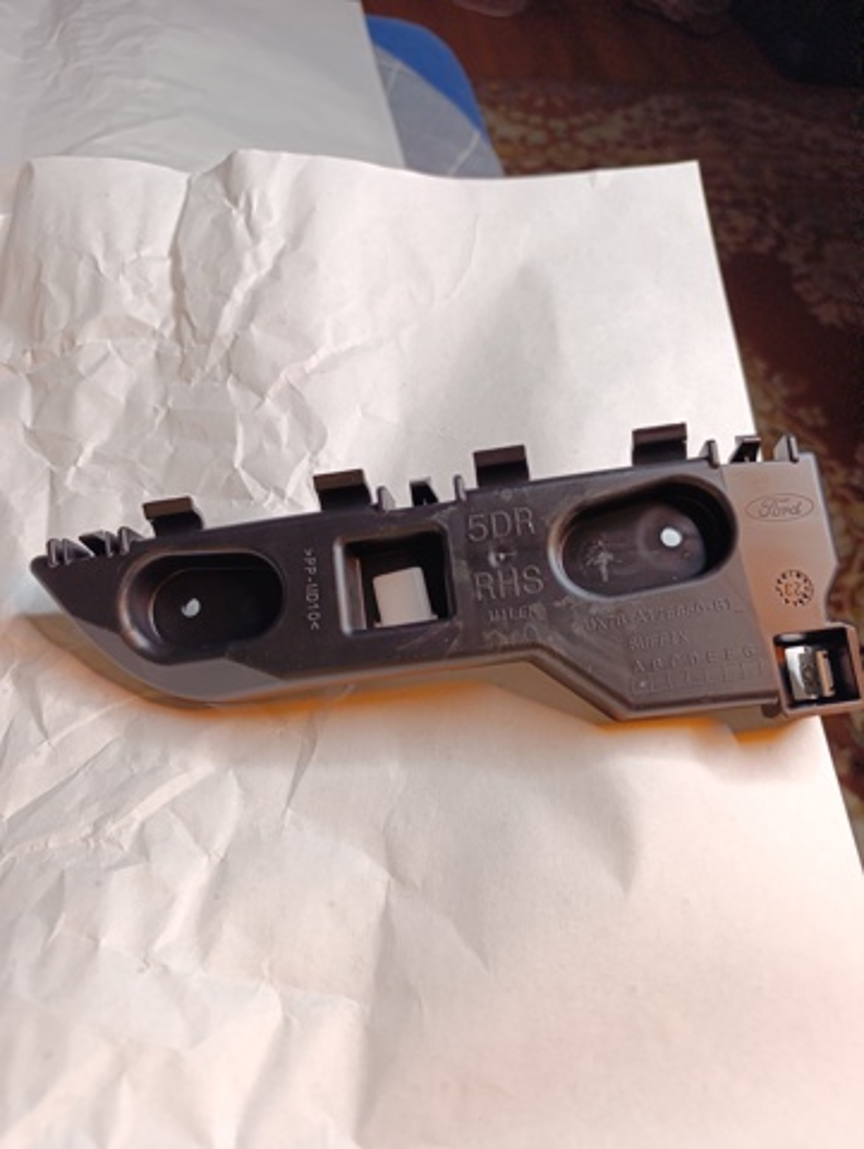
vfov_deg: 73.9
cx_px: 432
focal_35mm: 23
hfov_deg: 59.0
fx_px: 764
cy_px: 574
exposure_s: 1/120
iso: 200
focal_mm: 6.14
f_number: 1.6
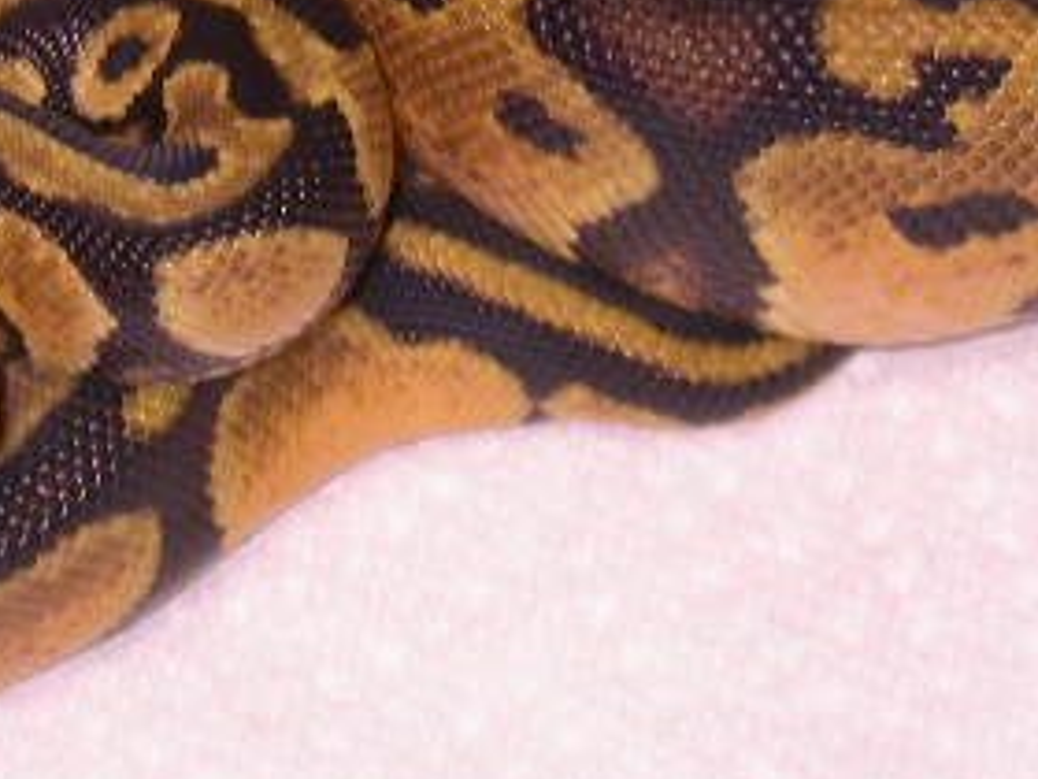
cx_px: 330
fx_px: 9116
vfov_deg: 4.9
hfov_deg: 6.5
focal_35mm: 304
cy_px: 0
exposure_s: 1/60.3
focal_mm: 27.5
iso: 100
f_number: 4.6
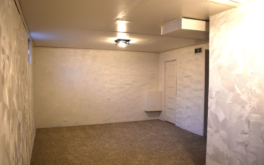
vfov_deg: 44.5
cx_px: 131
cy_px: 89
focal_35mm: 28
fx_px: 201
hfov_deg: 66.5
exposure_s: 1/60
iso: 500
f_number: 4
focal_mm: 18
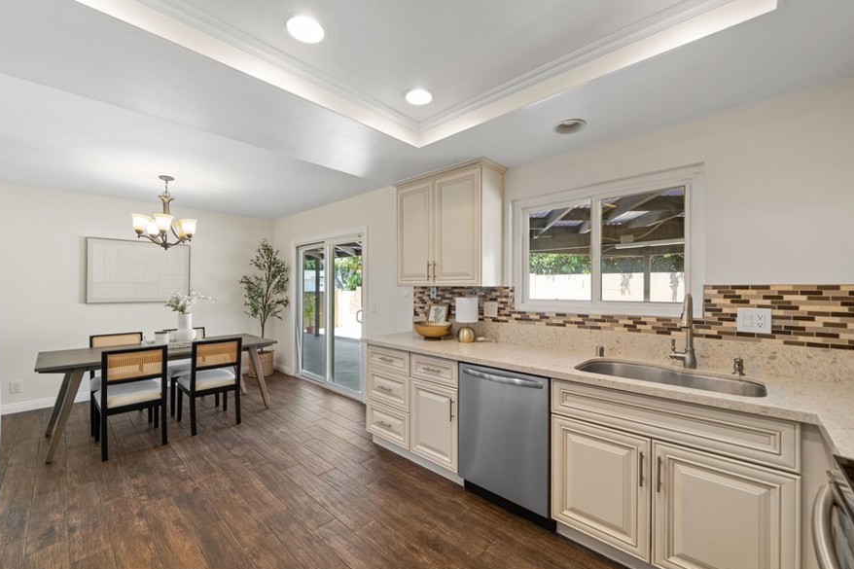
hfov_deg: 104.3
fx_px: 332
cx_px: 428
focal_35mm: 14
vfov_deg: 81.2
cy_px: 285
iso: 800
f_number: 5
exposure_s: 1/30
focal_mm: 12
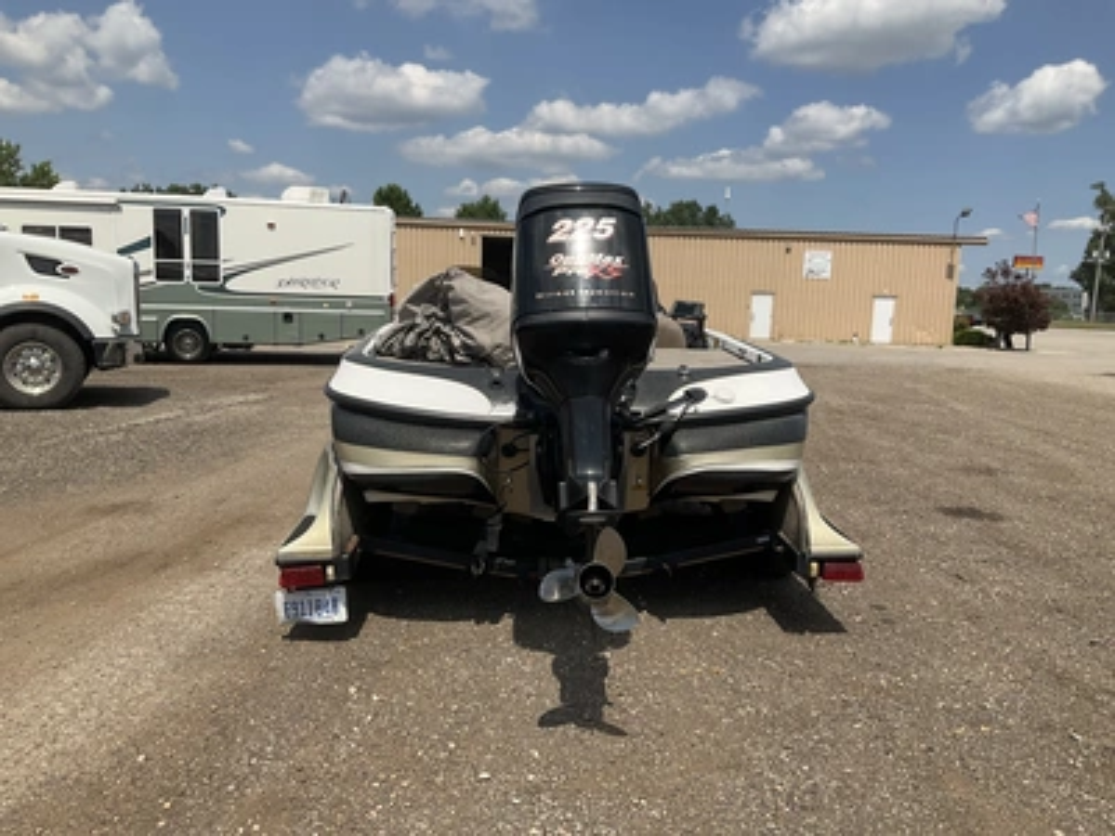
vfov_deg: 48.2
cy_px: 418
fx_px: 934
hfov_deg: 61.7
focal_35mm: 29
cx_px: 558
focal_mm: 3
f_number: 1.8
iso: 25
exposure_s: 1/2667
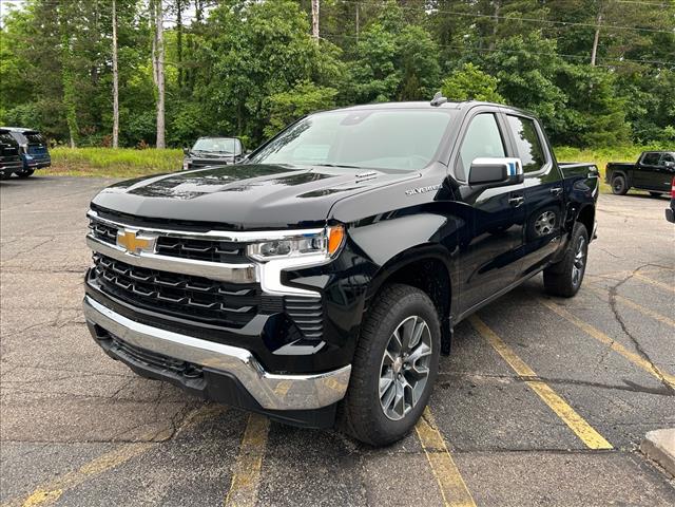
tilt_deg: -11.8
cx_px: 338
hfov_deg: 67.3
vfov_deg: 53.1
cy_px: 254
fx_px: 507
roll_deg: +0.2
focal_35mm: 26
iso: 50
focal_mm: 5.7
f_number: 1.5
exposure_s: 1/297
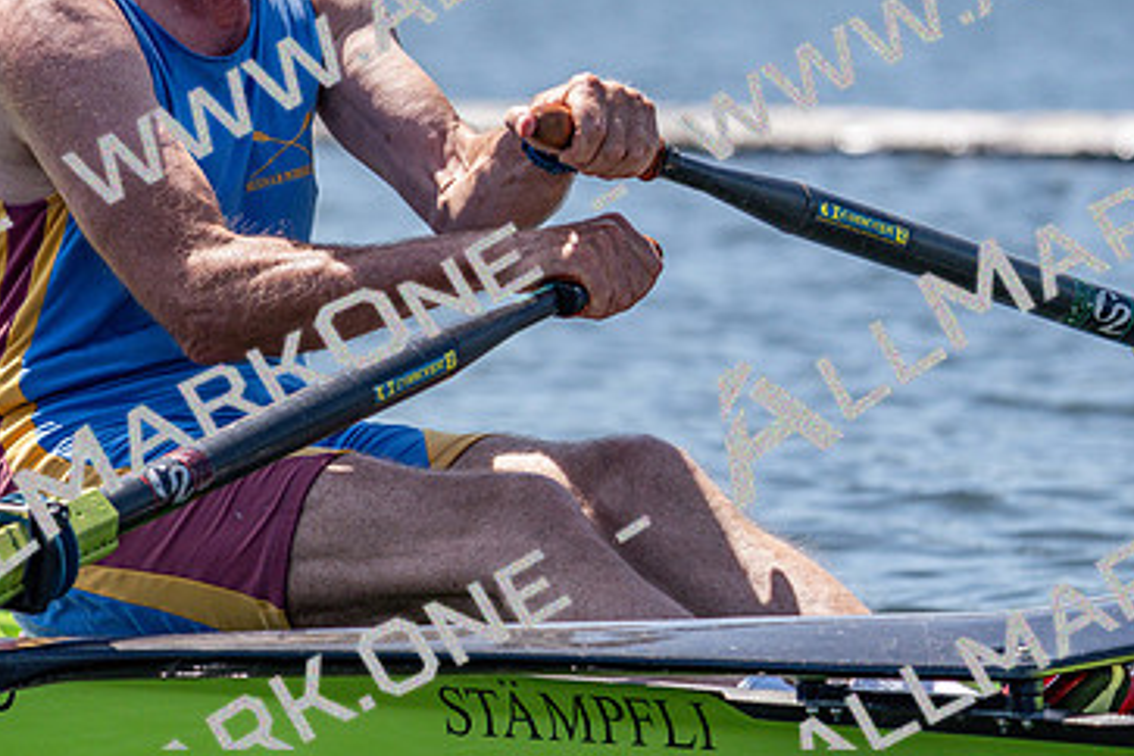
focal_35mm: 411
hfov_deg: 5.0
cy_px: 214
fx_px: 12945
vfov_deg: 3.3
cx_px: 450
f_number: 5.6
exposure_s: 1/2000
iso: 320
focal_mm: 257
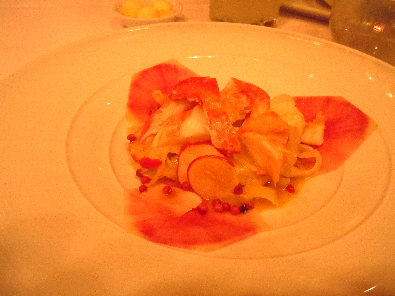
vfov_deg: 42.9
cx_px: 198
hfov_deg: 55.4
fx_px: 377
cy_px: 148
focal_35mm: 33
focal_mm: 5.9
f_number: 4
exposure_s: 1/20
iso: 800
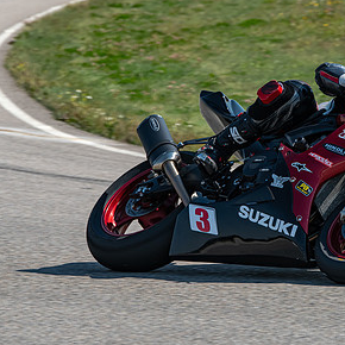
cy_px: 189
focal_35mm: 400
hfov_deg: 4.4
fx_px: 4510
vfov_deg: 4.4
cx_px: 263
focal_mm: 200
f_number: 9
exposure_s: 1/800
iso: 220
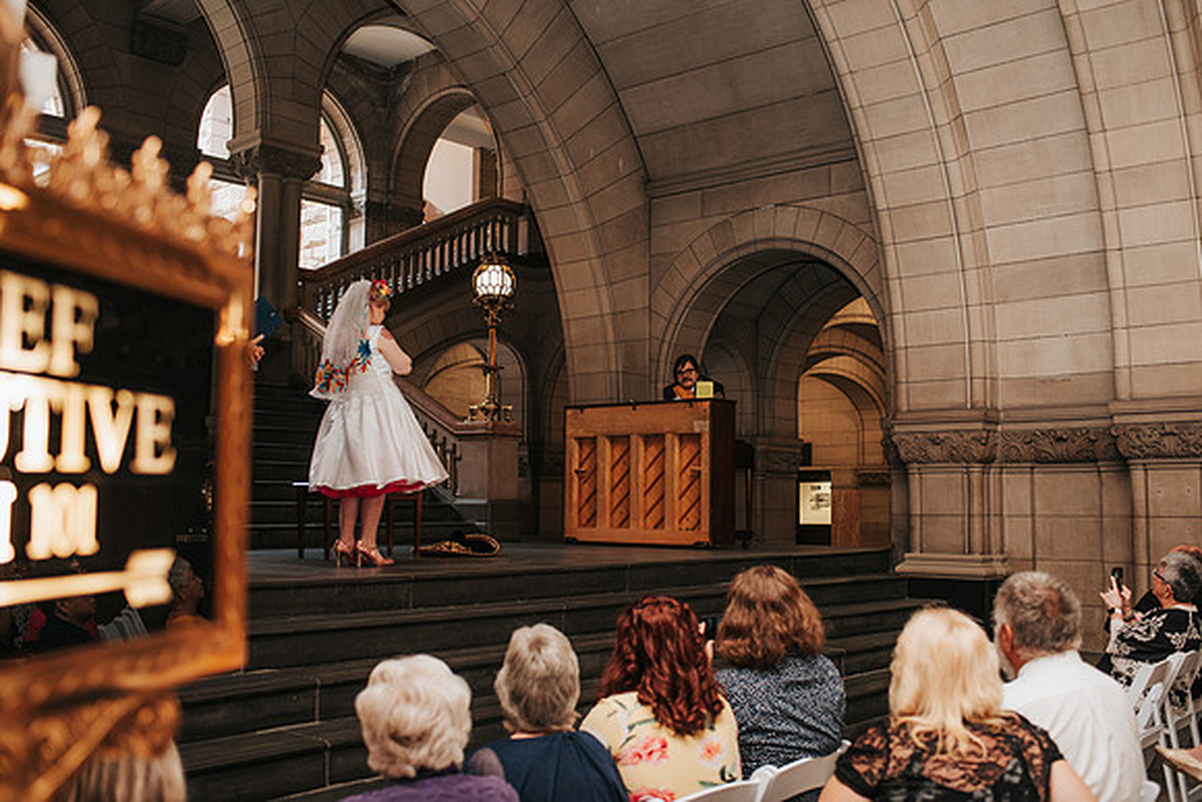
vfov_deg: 37.6
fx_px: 1177
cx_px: 601
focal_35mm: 35
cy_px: 401
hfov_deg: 54.1
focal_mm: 35
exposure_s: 1/200
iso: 1000
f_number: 3.2
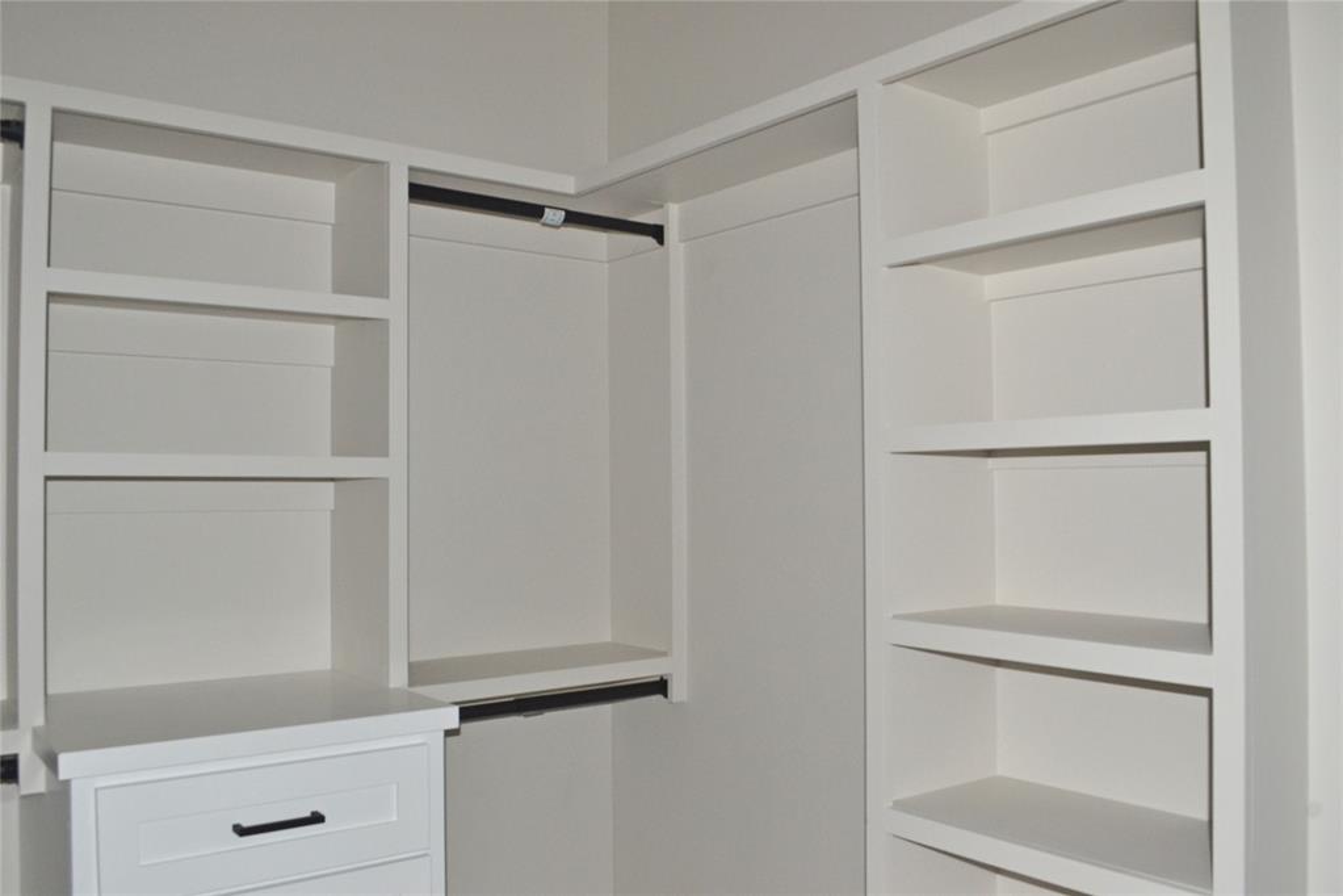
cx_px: 672
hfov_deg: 61.9
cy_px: 448
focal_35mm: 30
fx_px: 1119
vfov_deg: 43.6
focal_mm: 20
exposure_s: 1/60
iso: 800
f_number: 11
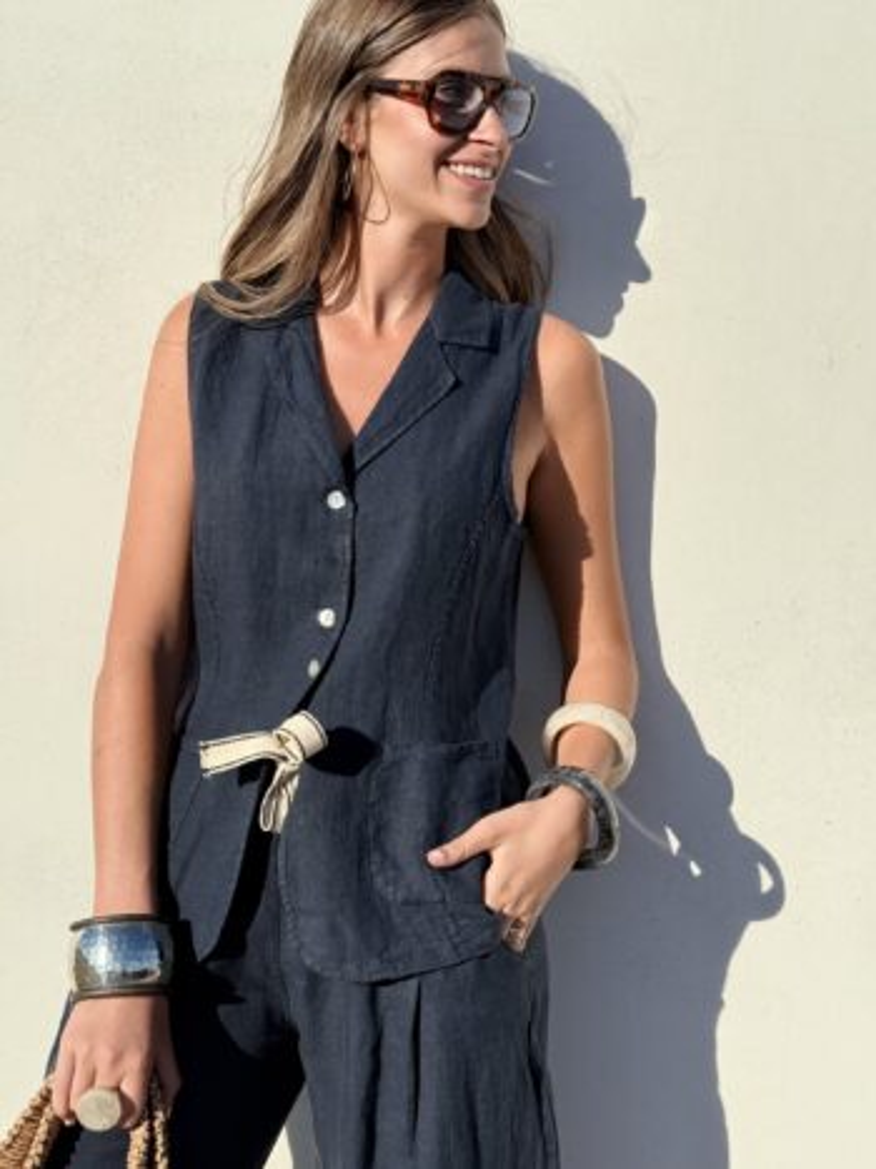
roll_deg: -6.5
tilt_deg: -6.2
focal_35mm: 48
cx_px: 438
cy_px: 584
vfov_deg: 39.7
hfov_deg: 30.3
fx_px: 1620
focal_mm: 6.76
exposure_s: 1/4329
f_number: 1.78
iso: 64
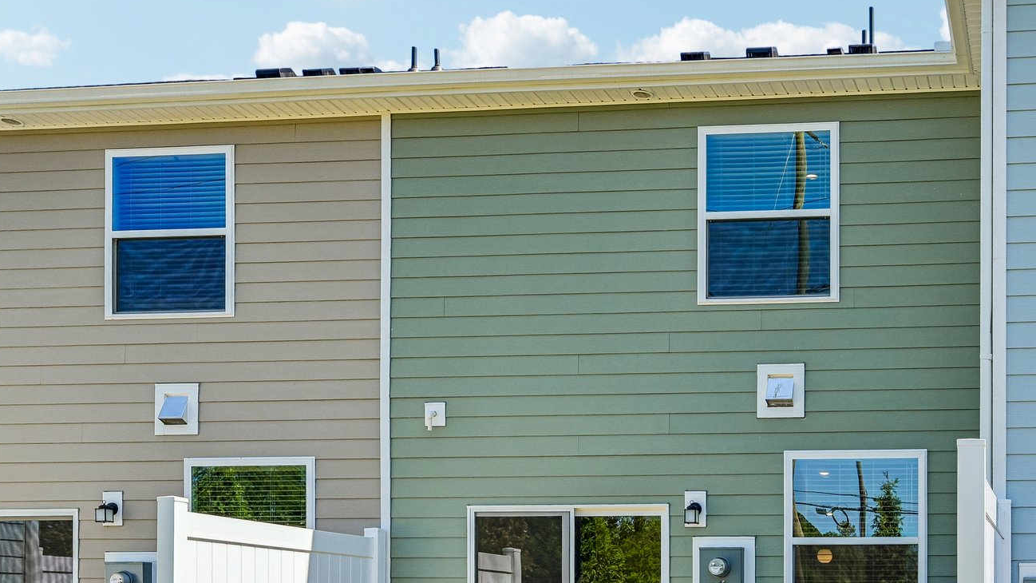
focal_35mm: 39
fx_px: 1067
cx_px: 500
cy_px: 329
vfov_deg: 30.5
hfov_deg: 51.8
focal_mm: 23.5
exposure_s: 1/200
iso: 100
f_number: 8
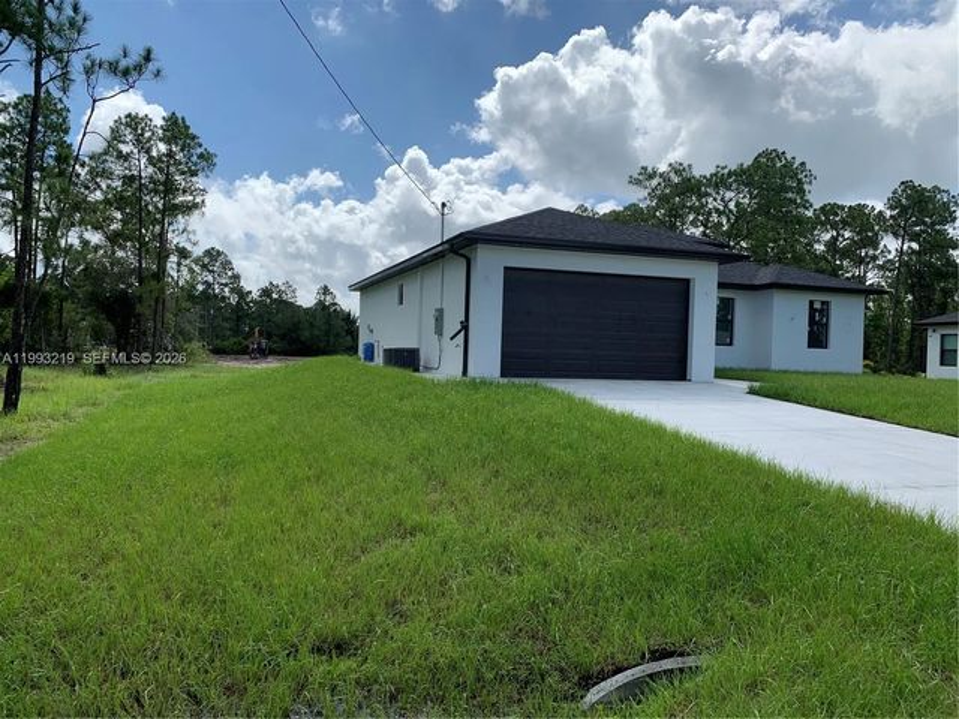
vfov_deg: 53.1
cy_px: 360
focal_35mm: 26
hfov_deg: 67.3
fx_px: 720
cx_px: 480
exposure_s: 1/2833
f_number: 1.8
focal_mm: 4.25
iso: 25
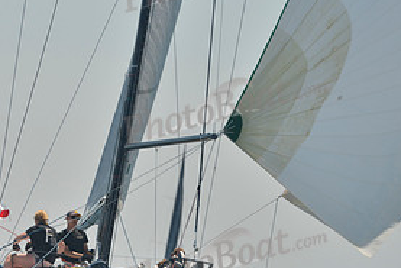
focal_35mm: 839
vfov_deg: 1.6
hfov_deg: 2.5
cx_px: 49
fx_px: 9350
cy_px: 204
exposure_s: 1/1250
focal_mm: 400
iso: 200
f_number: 6.3
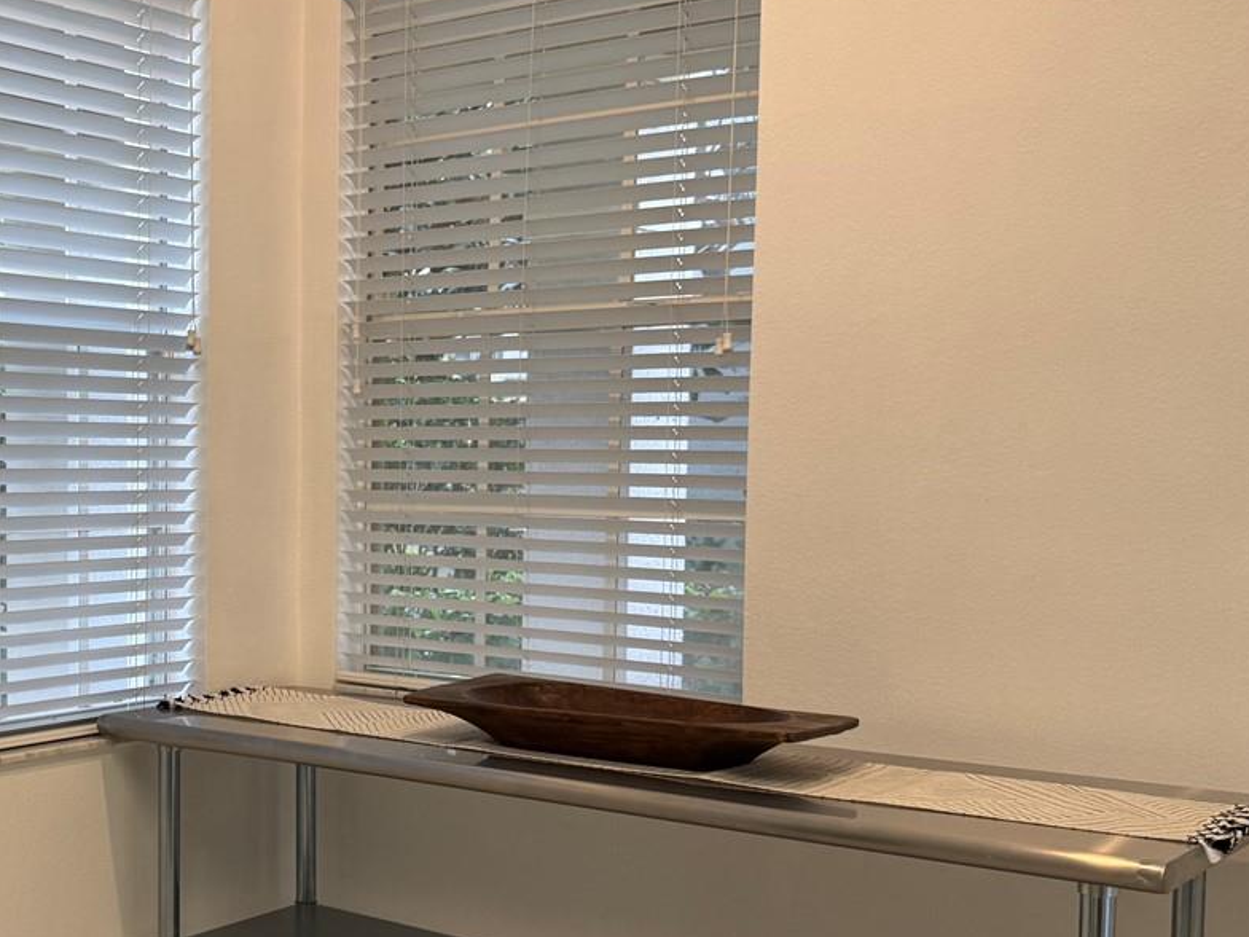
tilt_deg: -3.9
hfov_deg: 36.9
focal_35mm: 49
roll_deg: +0.0
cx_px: 175
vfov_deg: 29.6
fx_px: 1768
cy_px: 575
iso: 100
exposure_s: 1/120
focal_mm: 6.76
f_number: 1.78
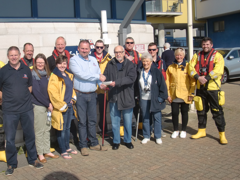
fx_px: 305
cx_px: 101
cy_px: 84
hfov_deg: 42.8
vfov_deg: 32.9
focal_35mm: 44
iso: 64
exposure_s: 1/640
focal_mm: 6.66
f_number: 3.9
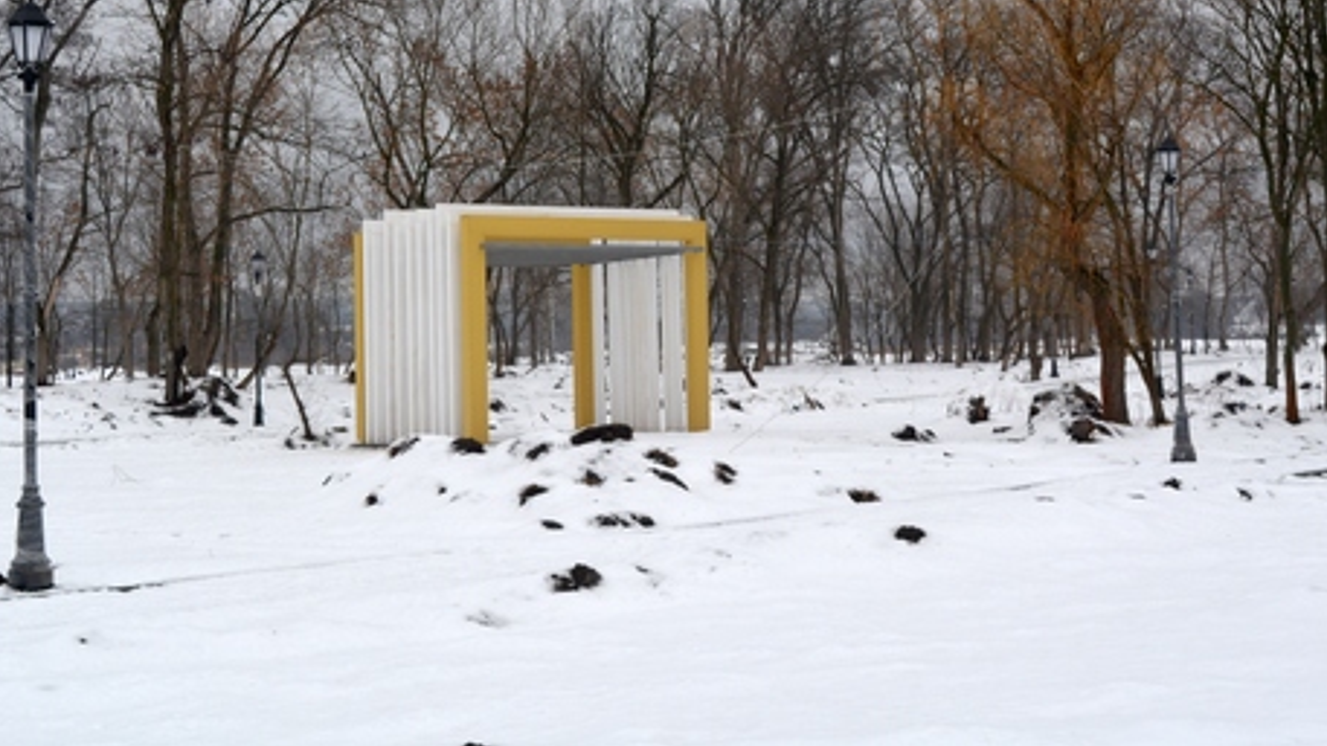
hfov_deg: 31.9
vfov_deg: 18.1
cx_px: 677
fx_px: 2322
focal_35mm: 66
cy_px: 158
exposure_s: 1/250
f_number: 8
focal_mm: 30
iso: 180
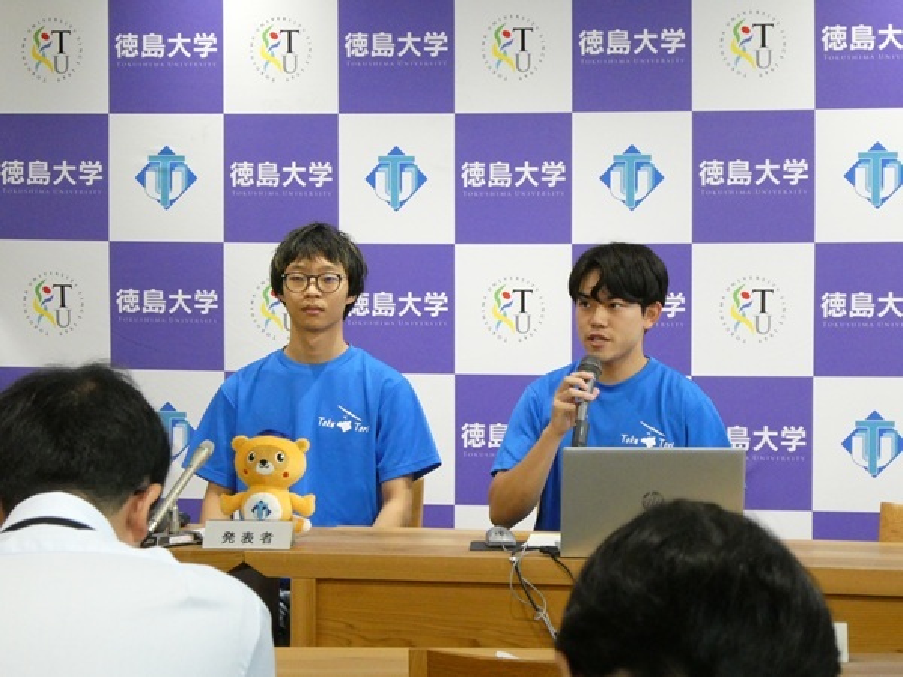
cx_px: 452
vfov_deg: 10.4
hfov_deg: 13.8
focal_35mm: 143
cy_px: 338
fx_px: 3730
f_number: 5.4
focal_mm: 25.6
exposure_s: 1/80
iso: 1000
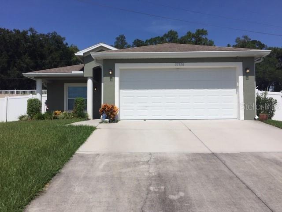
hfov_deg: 61.7
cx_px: 141
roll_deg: -1.5
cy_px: 106
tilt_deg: +2.7
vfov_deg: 48.2
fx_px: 236
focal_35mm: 29
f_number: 2.2
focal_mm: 4.15
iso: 32
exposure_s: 1/5650
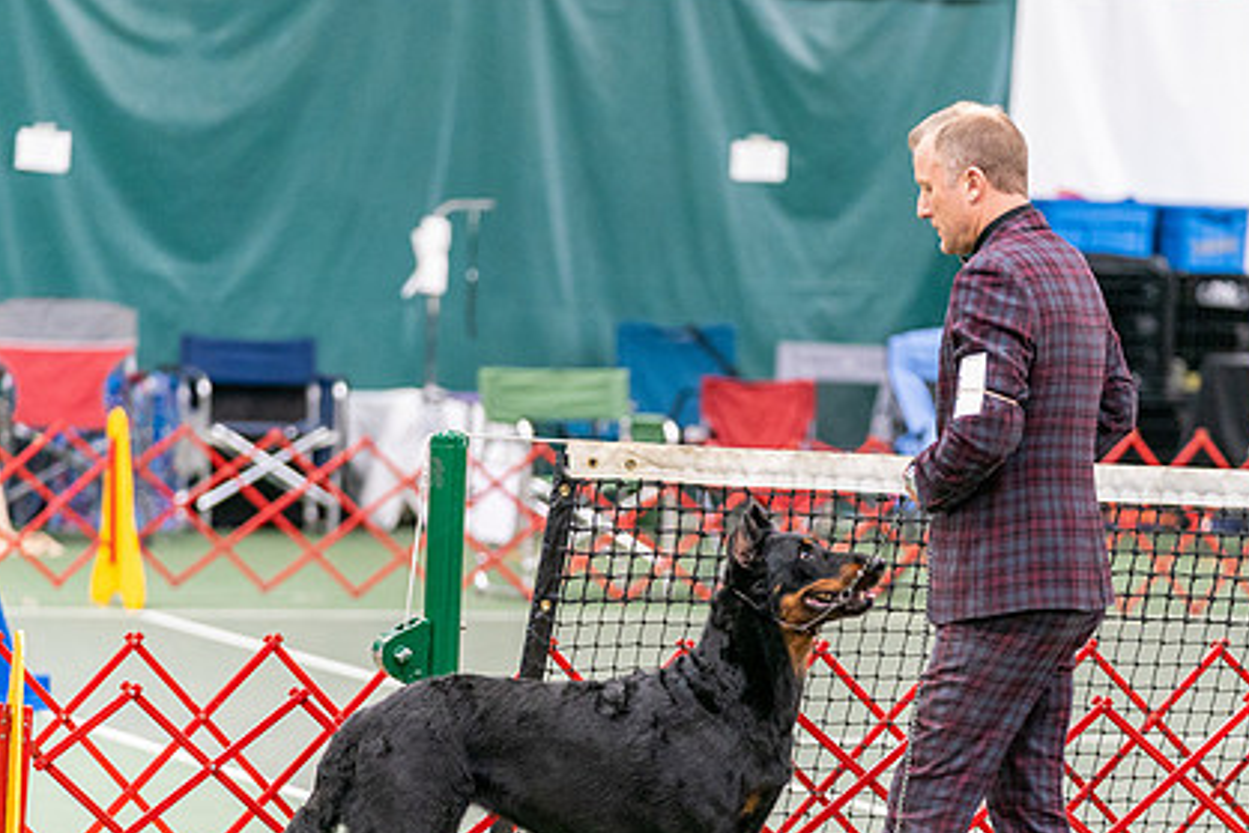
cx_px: 674
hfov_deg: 9.2
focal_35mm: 223
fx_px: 7739
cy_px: 612
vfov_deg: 6.2
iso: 2500
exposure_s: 1/250
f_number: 2.8
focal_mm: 138
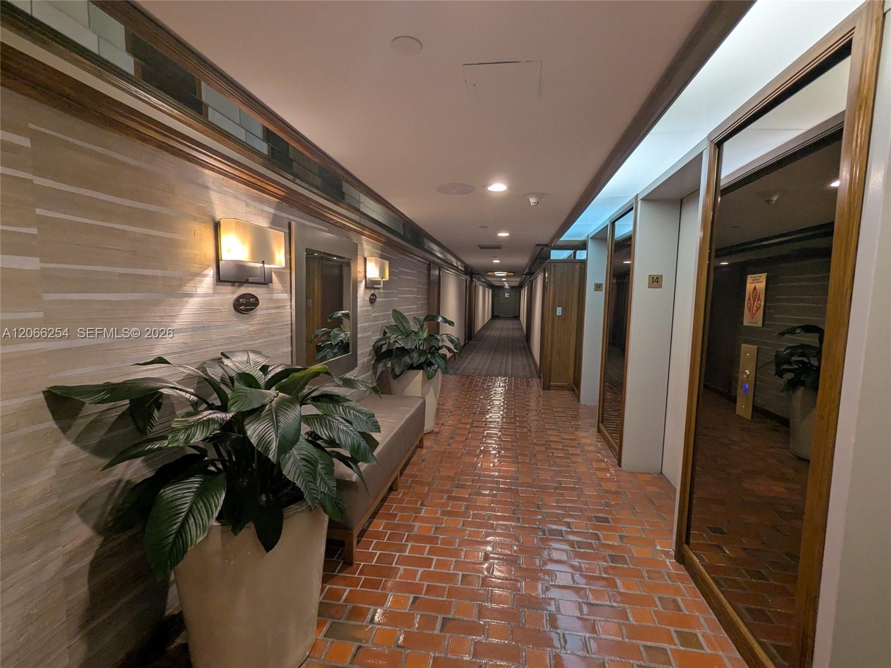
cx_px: 446
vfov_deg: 78.1
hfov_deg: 94.5
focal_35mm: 16
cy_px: 334
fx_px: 412
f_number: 2.2
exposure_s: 1/40
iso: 114
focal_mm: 2.35
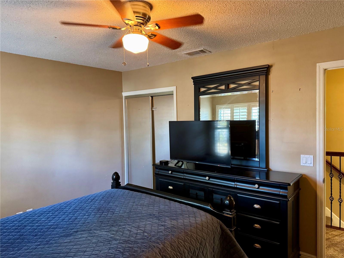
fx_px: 239
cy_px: 129
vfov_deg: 56.8
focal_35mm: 24
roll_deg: -0.2
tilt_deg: -0.5
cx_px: 172
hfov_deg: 71.6
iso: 800
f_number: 1.78
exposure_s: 1/60
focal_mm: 6.76
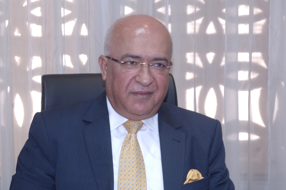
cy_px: 95
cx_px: 143
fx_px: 961
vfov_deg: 11.3
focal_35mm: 121
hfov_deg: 16.9
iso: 800
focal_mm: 80
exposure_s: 1/60
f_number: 5.6
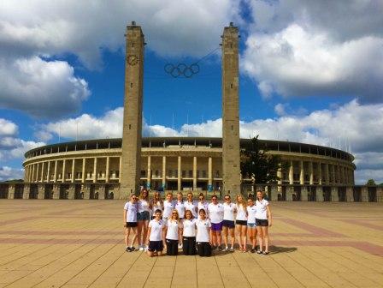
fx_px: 321
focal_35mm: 29
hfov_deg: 61.7
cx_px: 192
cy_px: 144
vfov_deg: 48.2
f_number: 2.2
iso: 32
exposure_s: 1/3597
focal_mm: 4.15
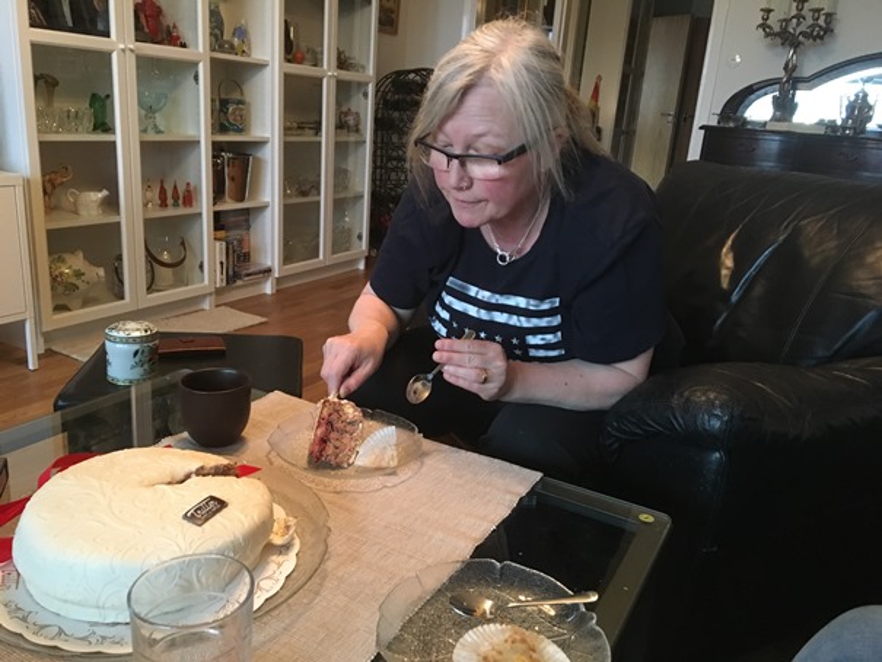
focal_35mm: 29
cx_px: 441
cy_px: 331
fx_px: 739
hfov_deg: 61.6
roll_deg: -4.3
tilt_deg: -17.7
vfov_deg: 48.2
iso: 250
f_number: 2.2
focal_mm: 4.15
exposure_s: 1/17
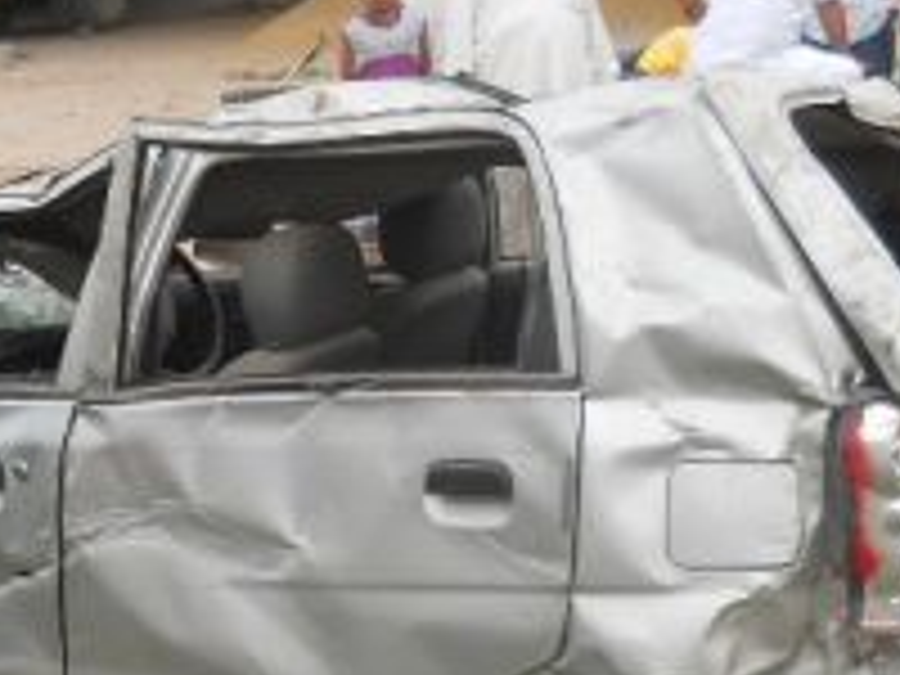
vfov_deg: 16.0
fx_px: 2392
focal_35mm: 92
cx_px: 171
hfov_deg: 21.0
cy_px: 513
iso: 80
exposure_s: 1/125
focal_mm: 6.72
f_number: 3.1
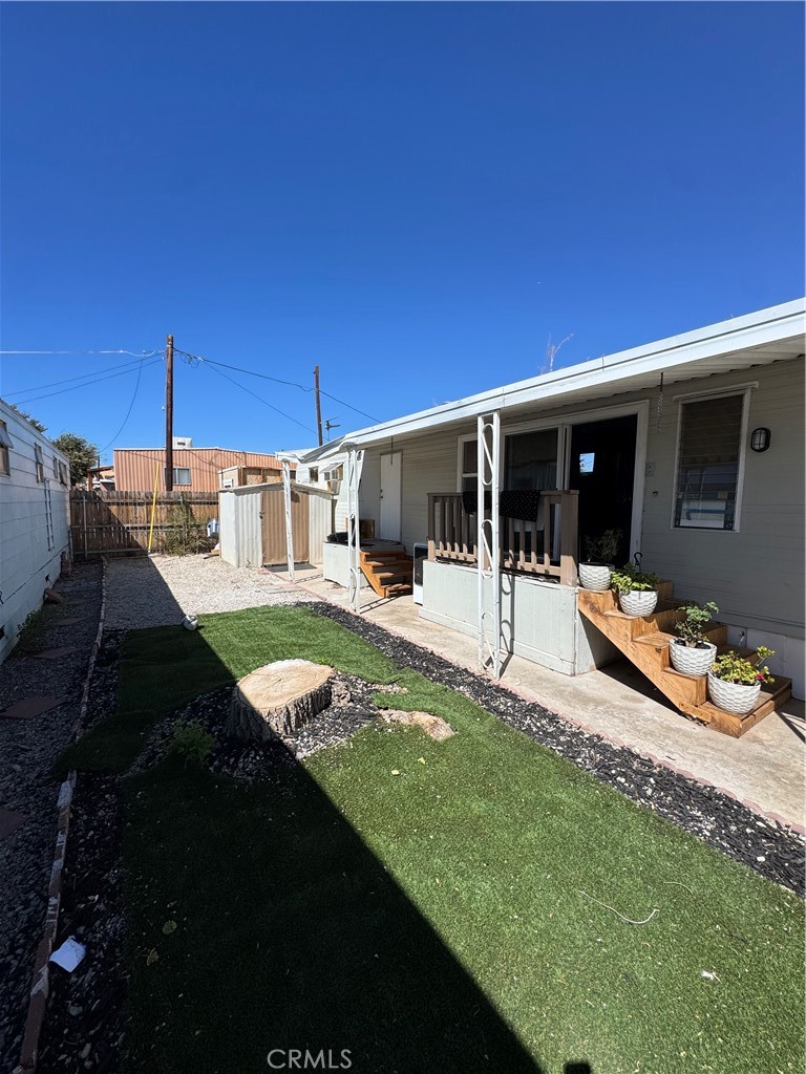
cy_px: 537
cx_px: 403
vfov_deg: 102.1
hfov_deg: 85.7
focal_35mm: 14
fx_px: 435
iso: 50
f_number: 2.2
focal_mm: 2.22
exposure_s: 1/3106
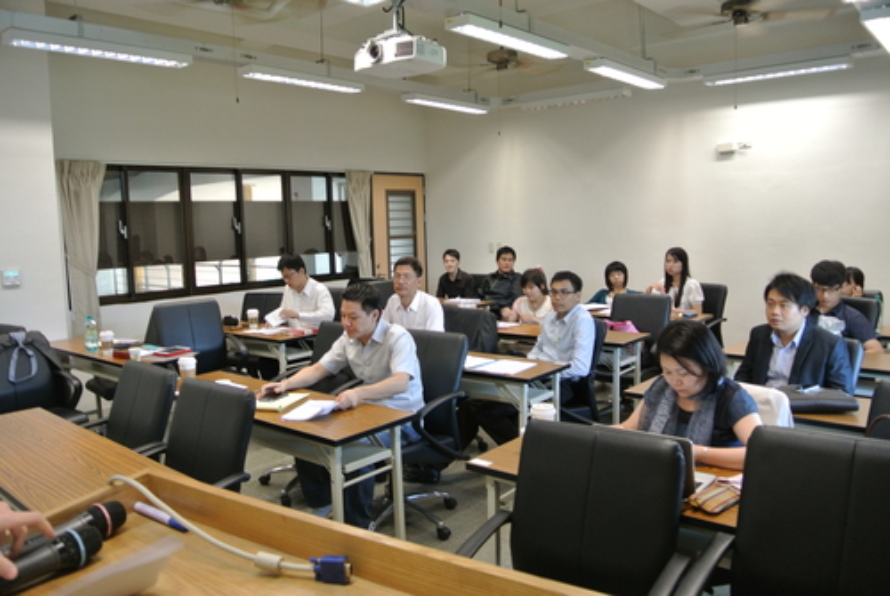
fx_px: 668
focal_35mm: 27
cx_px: 445
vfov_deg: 48.1
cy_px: 298
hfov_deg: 67.3
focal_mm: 10
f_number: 3.5
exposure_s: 1/30
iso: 400
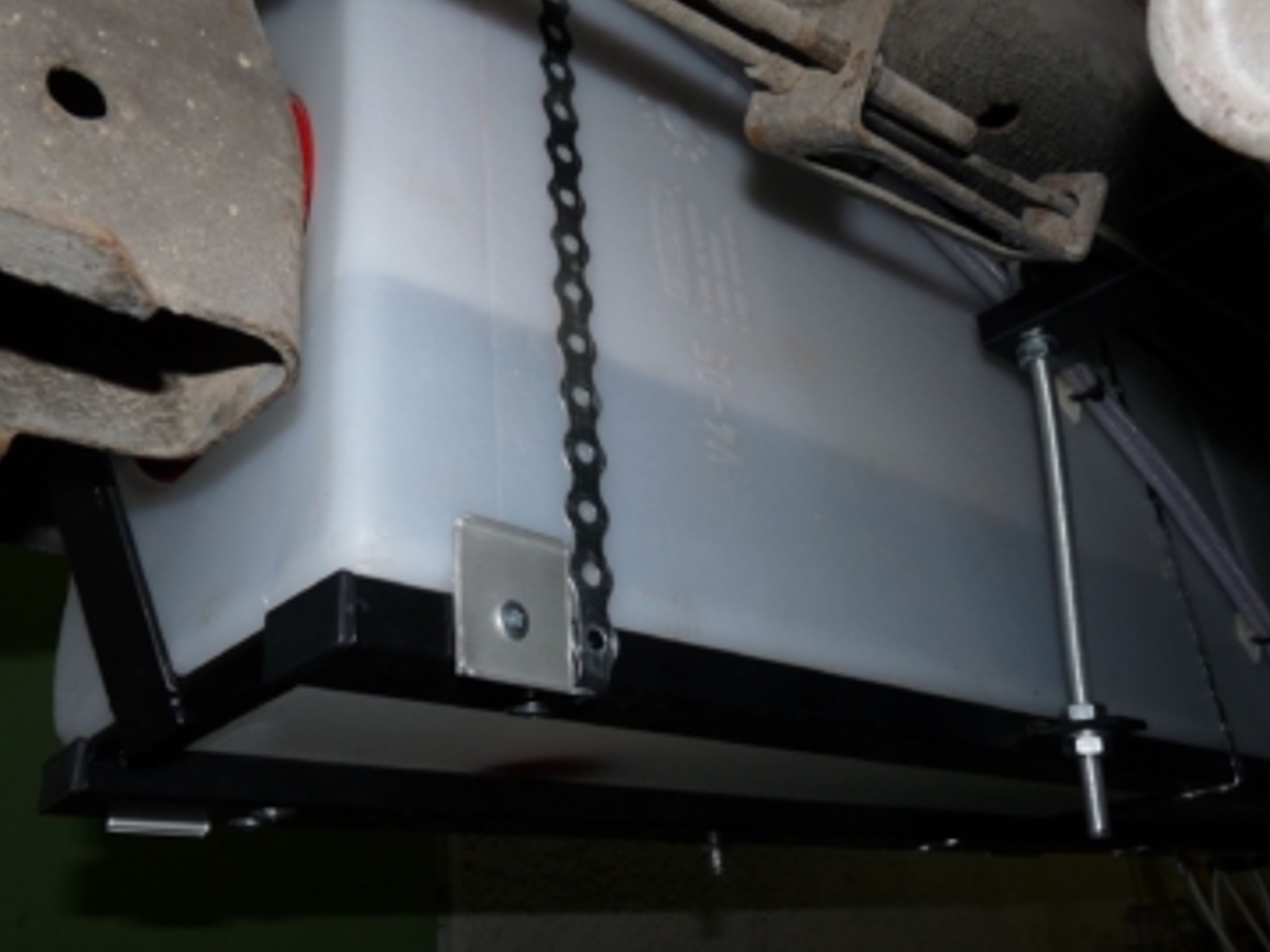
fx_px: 1101
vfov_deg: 46.8
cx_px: 614
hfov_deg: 60.0
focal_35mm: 30
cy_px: 487
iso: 100
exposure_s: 1/30
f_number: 4
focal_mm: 4.8
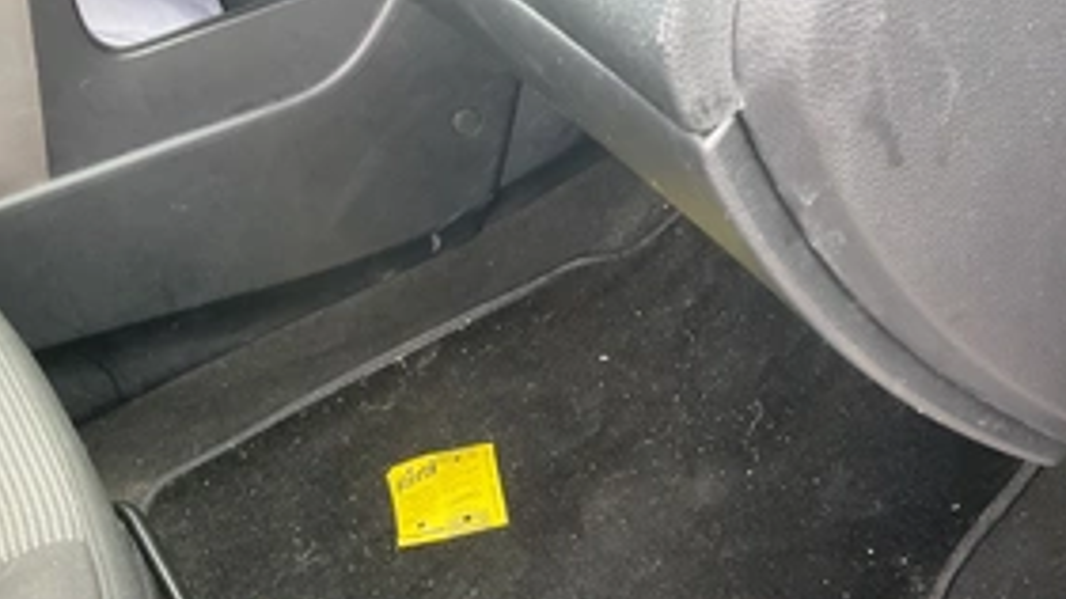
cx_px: 603
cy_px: 466
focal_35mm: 45
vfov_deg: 26.1
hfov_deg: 45.4
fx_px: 1272
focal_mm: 3
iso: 64
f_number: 1.8
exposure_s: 1/84
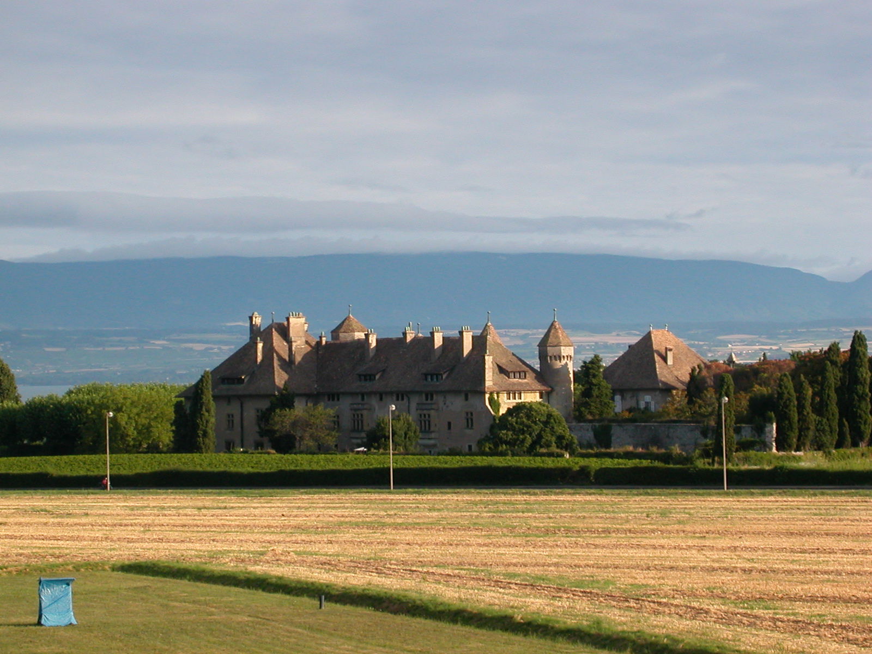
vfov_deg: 13.3
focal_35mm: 111
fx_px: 2796
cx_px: 436
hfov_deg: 17.7
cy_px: 327
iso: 100
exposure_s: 1/392
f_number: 4.8
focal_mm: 16.8
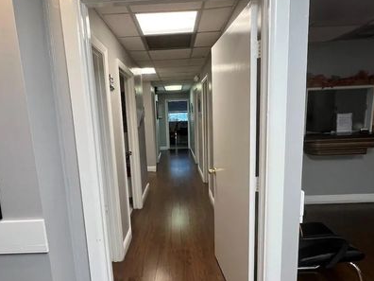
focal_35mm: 21
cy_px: 156
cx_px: 171
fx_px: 227
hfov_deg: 78.8
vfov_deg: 63.3
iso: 160
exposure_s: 1/120
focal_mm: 1.57
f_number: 1.8
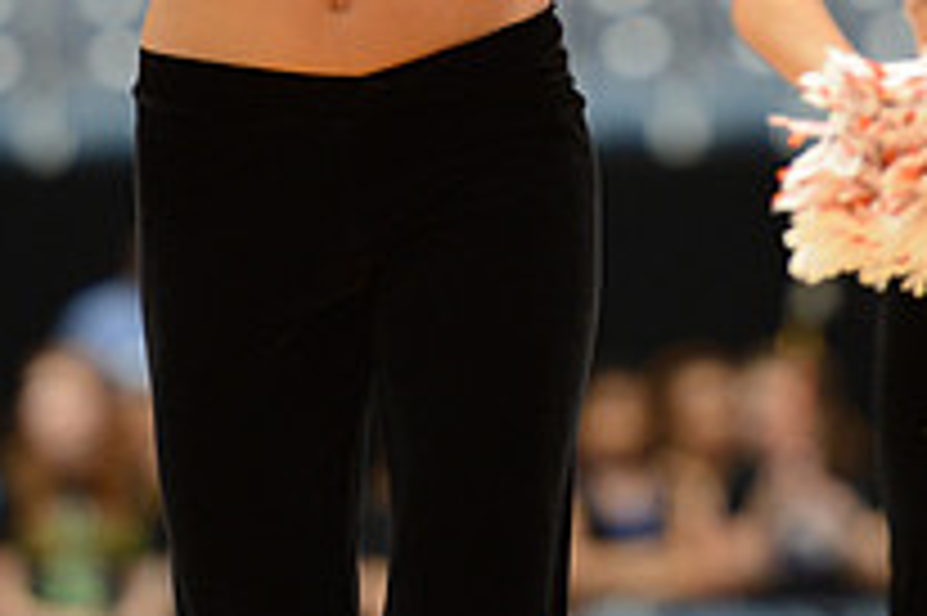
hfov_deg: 4.0
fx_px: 13430
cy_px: -173
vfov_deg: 2.6
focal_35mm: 522
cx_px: 580
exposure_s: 1/1250
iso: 1250
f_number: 2.8
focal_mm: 185
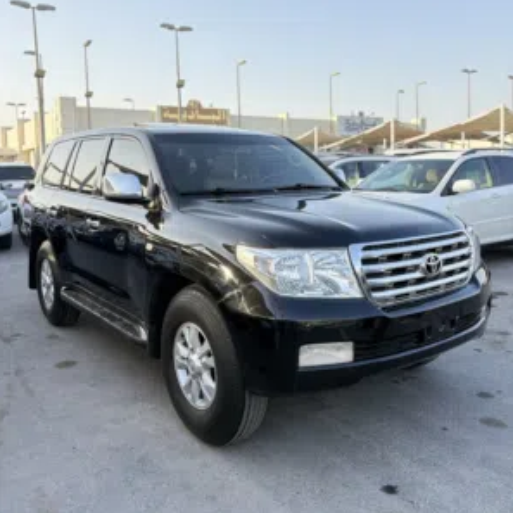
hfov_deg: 52.5
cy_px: 204
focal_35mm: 31
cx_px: 256
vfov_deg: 52.2
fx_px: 520
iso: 64
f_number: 1.6
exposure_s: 1/618
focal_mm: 5.96
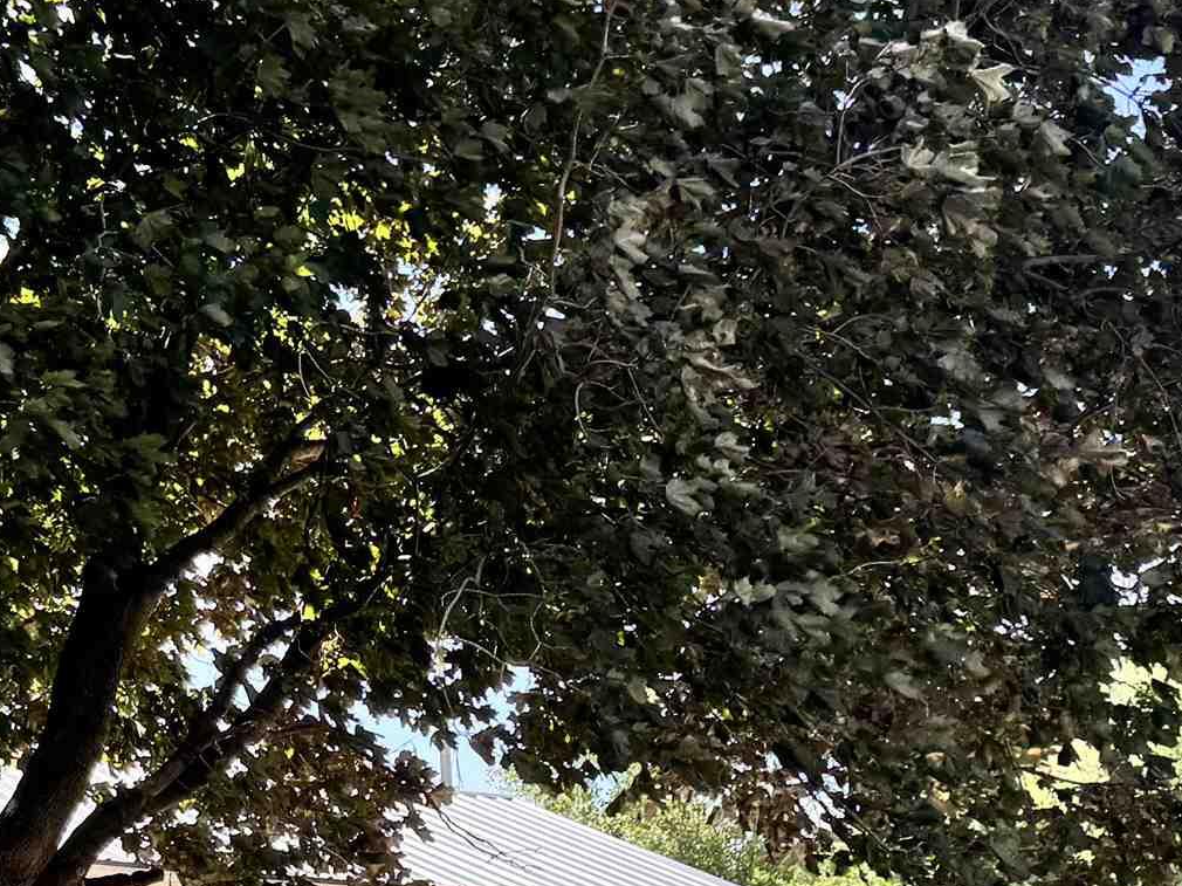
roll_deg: -1.3
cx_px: 329
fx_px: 2492
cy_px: 856
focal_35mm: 73
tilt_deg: +8.0
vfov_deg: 19.6
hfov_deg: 26.4
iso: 80
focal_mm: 6.76
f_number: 1.78
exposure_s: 1/1026
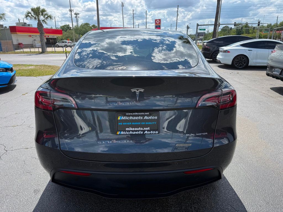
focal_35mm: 24
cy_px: 106
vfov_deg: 56.8
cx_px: 142
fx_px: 196
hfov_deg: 71.6
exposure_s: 1/3759
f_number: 1.78
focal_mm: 6.76
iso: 80
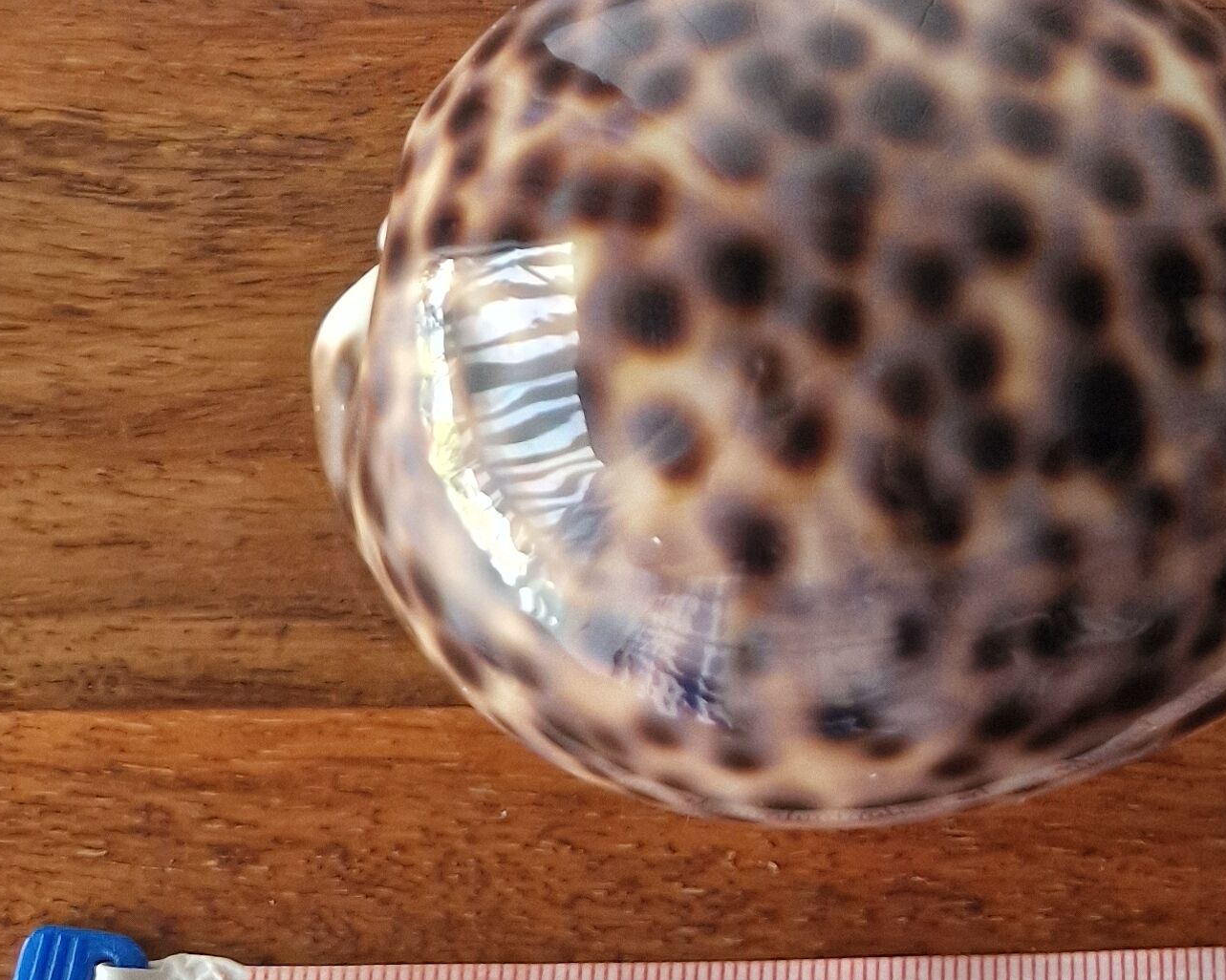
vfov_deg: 20.1
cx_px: 1072
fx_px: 2540
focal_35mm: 70
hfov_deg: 26.4
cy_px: -276
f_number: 1.8
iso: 250
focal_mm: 6.4
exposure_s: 1/50
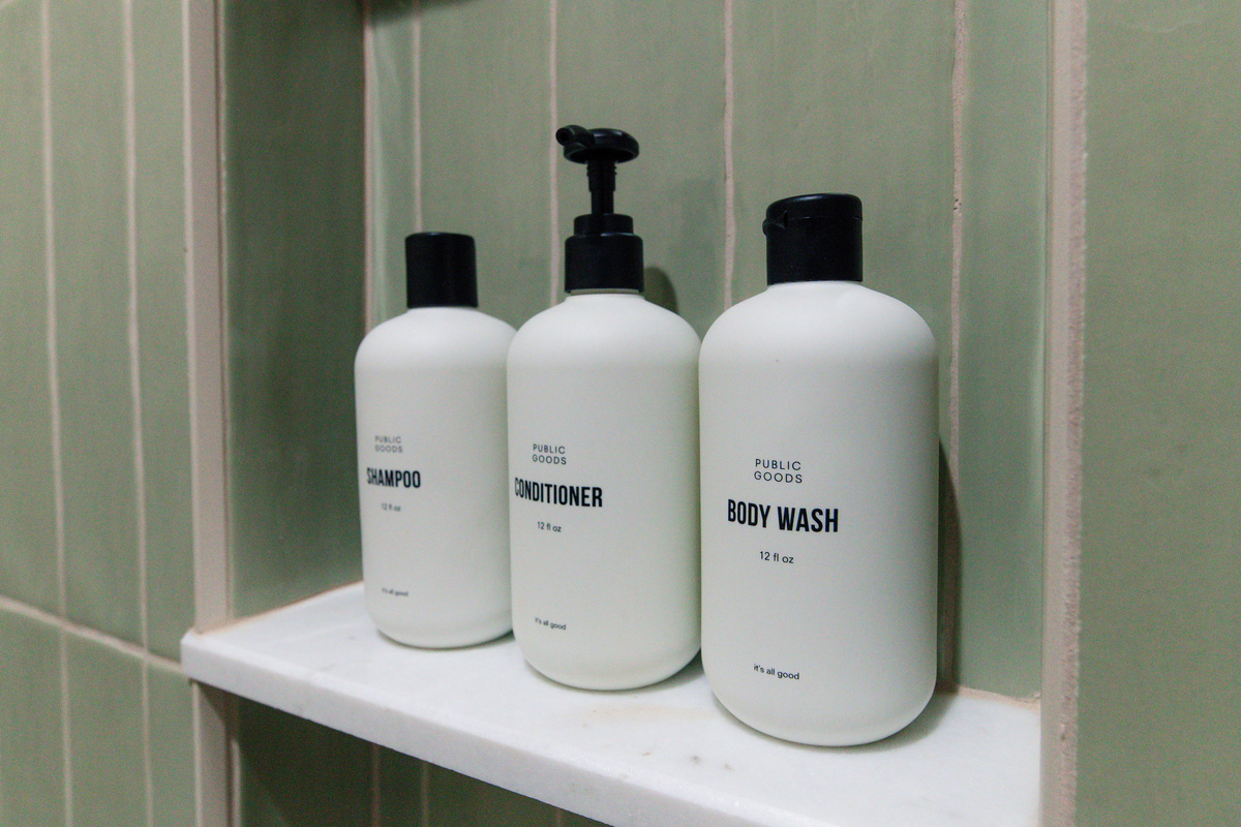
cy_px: 414
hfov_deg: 78.6
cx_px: 620
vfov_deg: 57.2
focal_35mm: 22
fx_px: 758
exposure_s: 1/60
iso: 2500
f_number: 10
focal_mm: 22
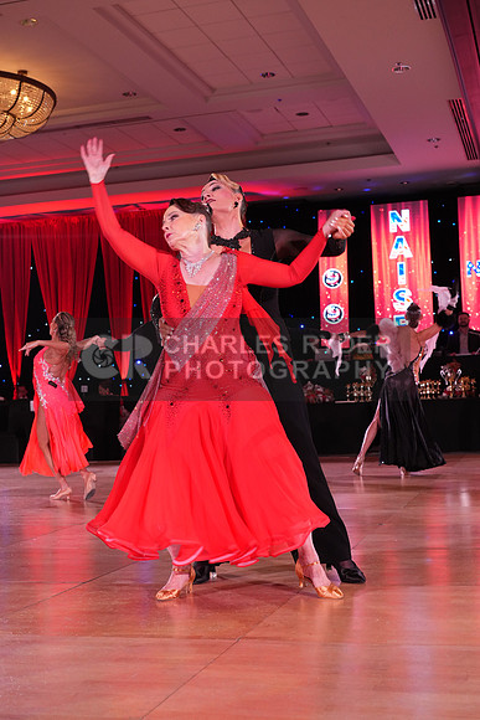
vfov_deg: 41.1
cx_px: 240
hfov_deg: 28.1
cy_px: 360
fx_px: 959
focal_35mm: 48
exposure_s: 1/125
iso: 2000
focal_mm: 48
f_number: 5.6
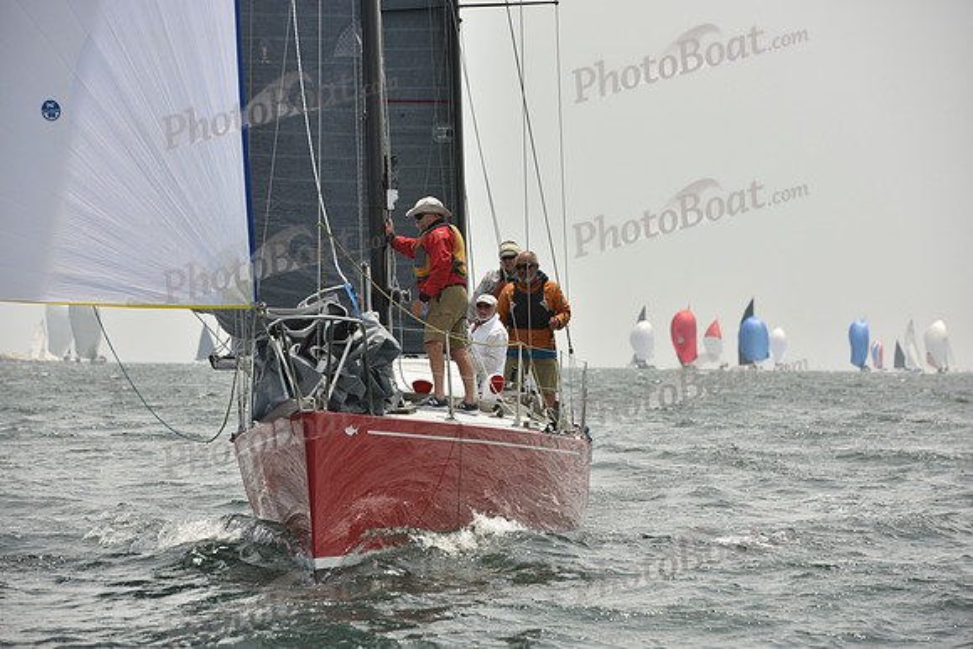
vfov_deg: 6.9
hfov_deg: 10.3
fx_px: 5407
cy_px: 324
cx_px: 486
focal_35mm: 200
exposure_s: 1/1600
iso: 400
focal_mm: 200
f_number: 9
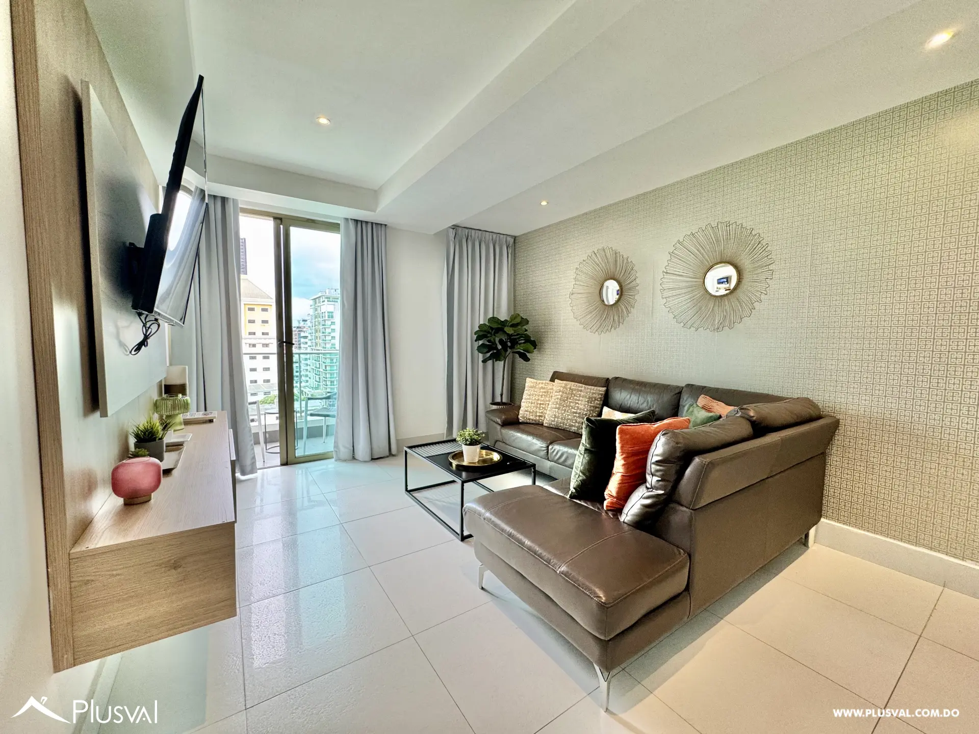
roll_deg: -0.2
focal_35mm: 14
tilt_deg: -4.4
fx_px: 396
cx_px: 490
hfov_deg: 102.1
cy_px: 367
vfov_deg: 85.7
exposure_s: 1/120
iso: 125
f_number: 2.2
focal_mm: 2.22
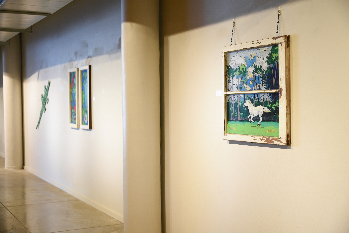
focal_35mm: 49
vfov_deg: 27.5
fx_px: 475
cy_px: 115
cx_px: 175
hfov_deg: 40.3
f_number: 4
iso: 200
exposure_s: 1/5
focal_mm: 48
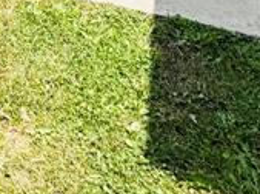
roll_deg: -1.5
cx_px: -158
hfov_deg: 19.3
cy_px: -262
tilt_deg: -3.3
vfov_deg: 13.2
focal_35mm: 85
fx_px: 637
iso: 50
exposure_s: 1/2415
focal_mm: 2.22
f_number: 2.2
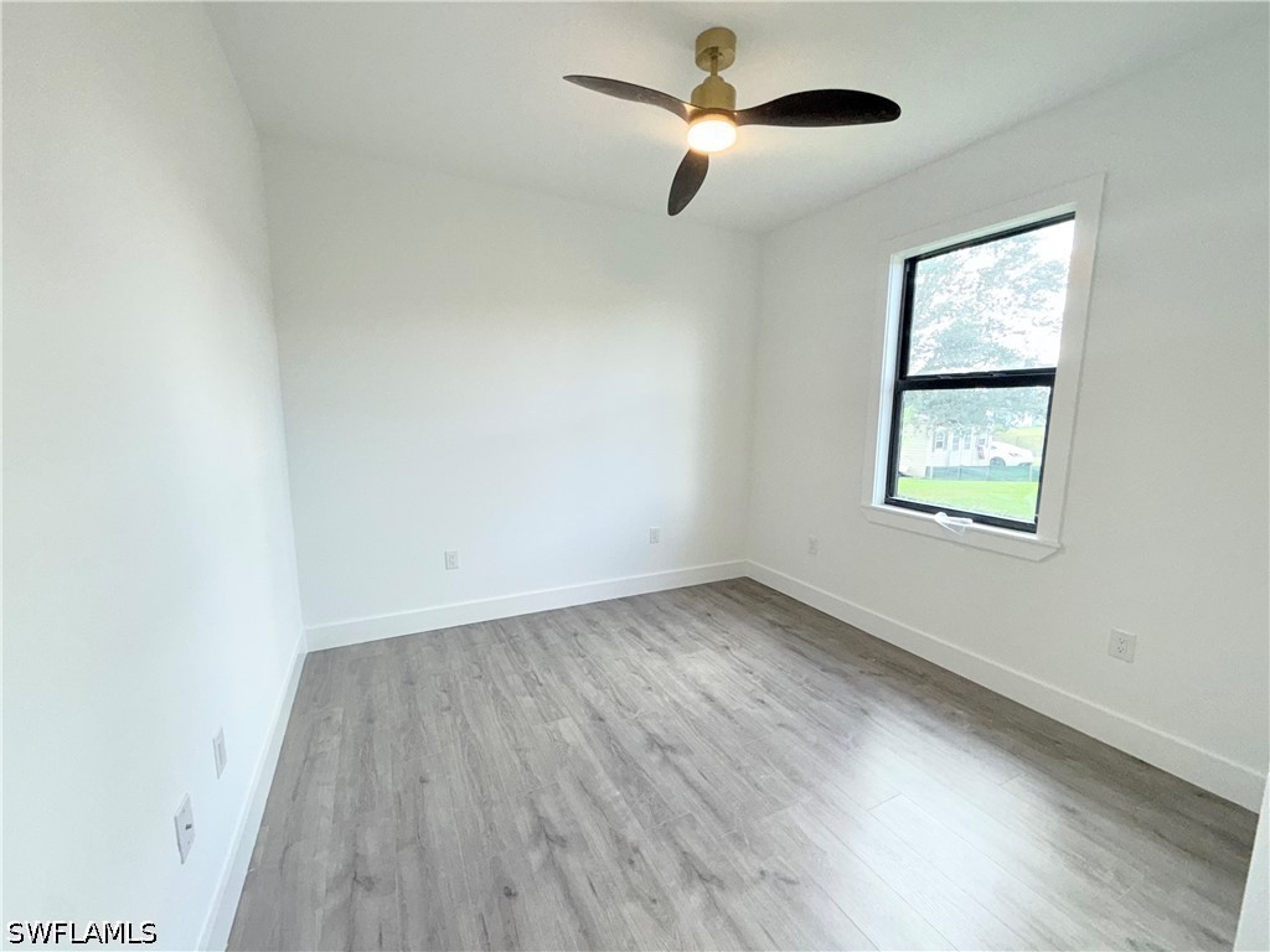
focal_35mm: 14
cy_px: 476
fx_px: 514
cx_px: 635
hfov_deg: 102.1
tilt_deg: -8.2
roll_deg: -0.4
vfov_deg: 85.7
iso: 200
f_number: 2.2
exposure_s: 1/120
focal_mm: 2.22
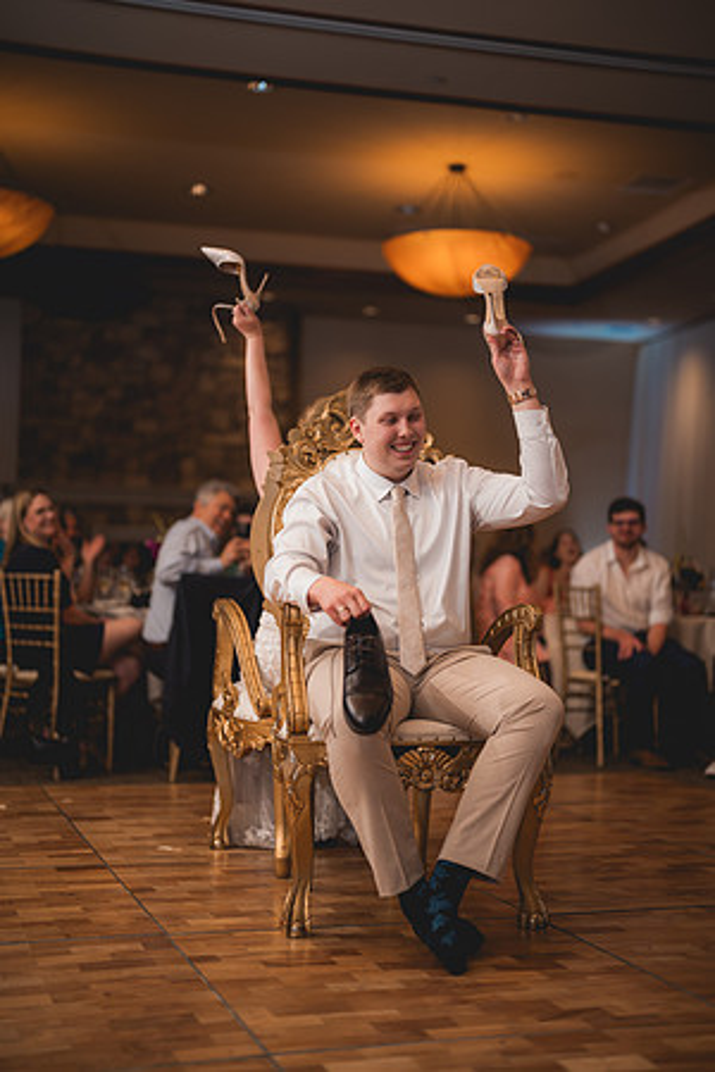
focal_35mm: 50
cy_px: 536
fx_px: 1489
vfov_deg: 39.6
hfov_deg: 27.0
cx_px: 358
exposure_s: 1/250
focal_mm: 50
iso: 80
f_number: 1.2
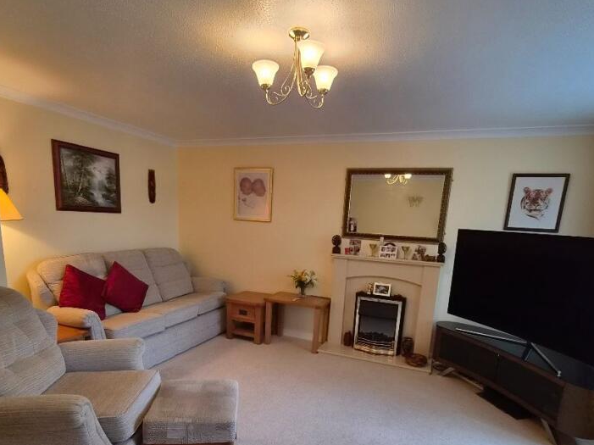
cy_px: 295
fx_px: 326
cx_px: 291
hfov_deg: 84.7
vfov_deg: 66.9
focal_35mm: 19
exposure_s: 1/100
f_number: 2.2
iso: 320
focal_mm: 2.2
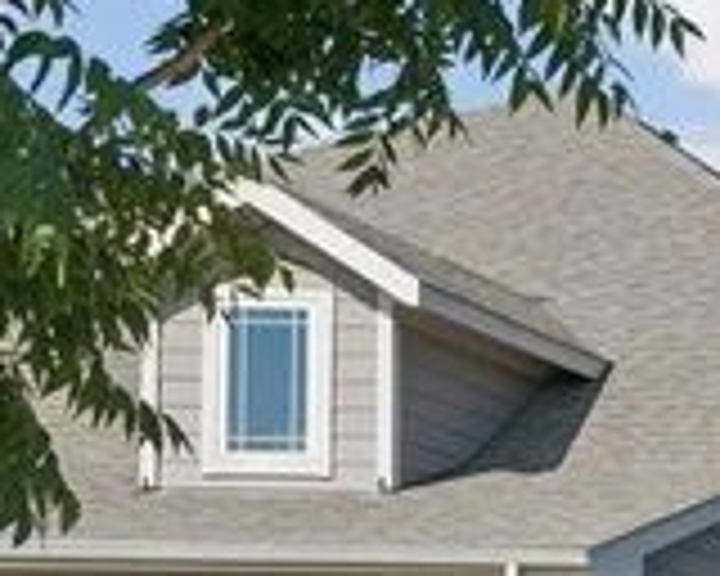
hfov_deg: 10.9
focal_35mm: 126
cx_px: 2074
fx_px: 2685
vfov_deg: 12.0
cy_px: 646
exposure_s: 1/320
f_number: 8
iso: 200
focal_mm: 21
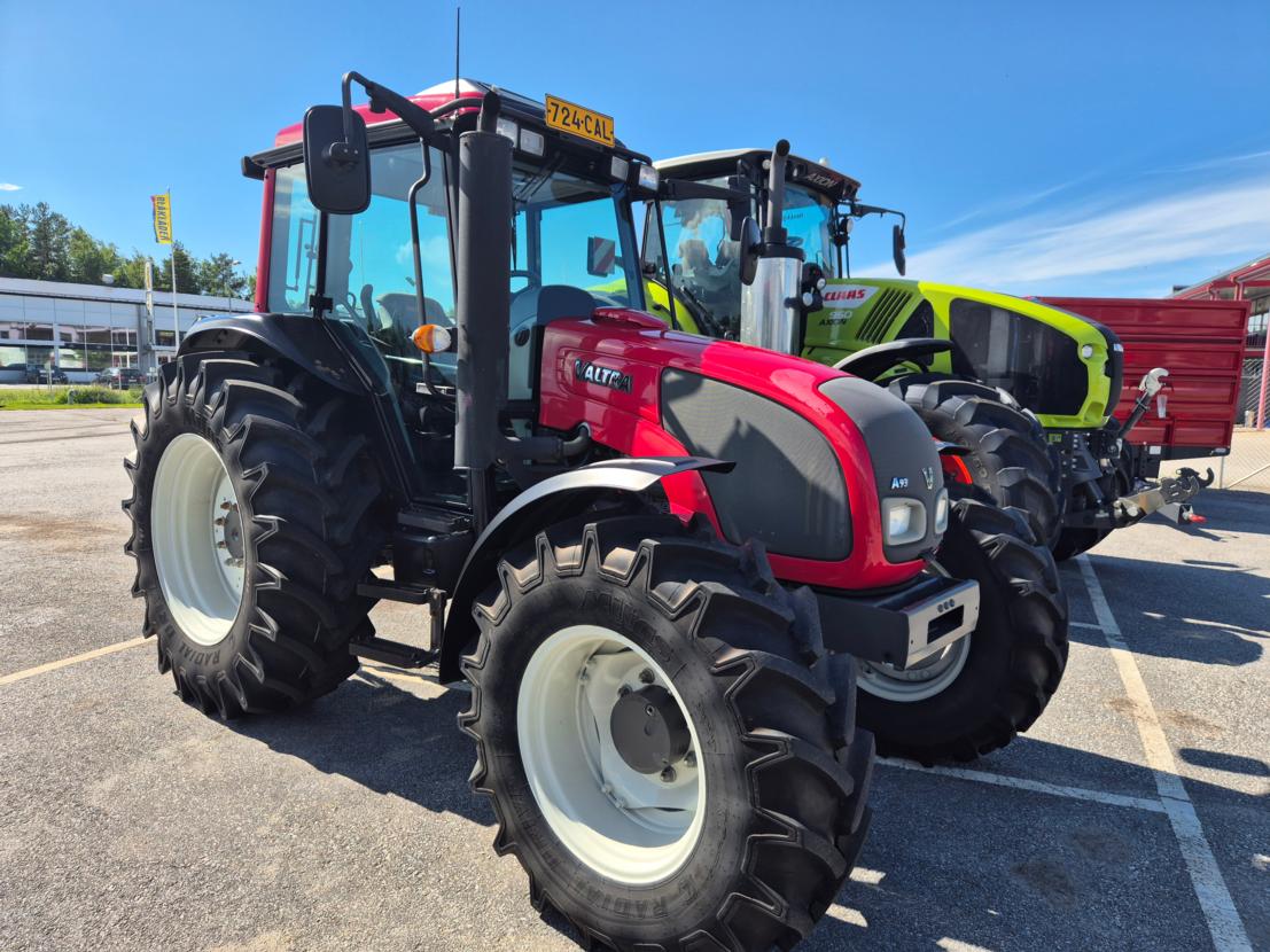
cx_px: 635
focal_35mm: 23
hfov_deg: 73.9
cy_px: 476
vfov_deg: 58.9
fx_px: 844
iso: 25
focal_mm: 5.4
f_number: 1.8
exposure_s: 1/1080
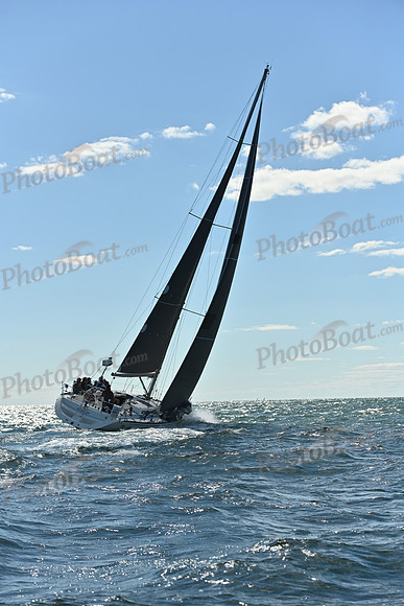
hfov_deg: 19.5
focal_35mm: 70
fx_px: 1178
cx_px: 202
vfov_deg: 28.8
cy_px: 303
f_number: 6.3
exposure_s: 1/5000
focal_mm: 70
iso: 320
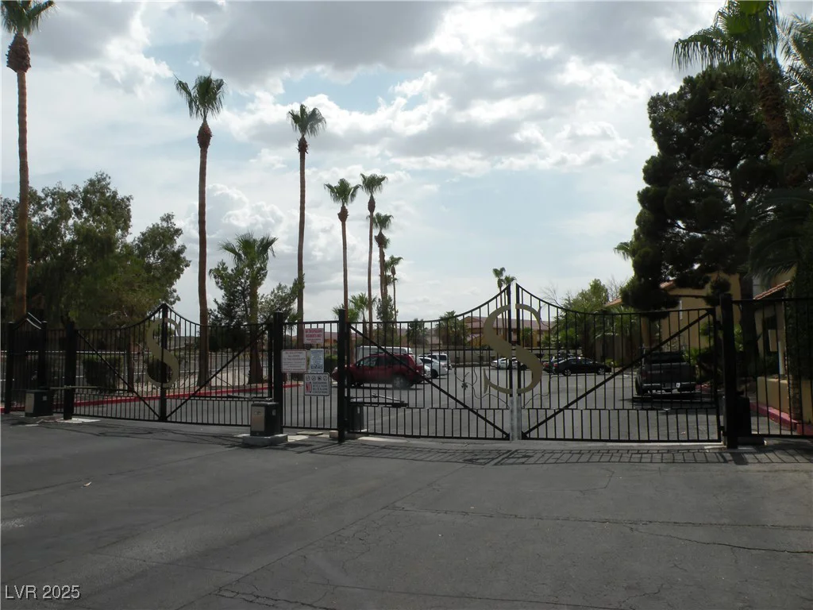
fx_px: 634
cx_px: 406
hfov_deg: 65.3
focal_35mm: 27
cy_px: 305
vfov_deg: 51.4
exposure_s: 1/366
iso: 64
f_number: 7.1
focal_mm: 4.7
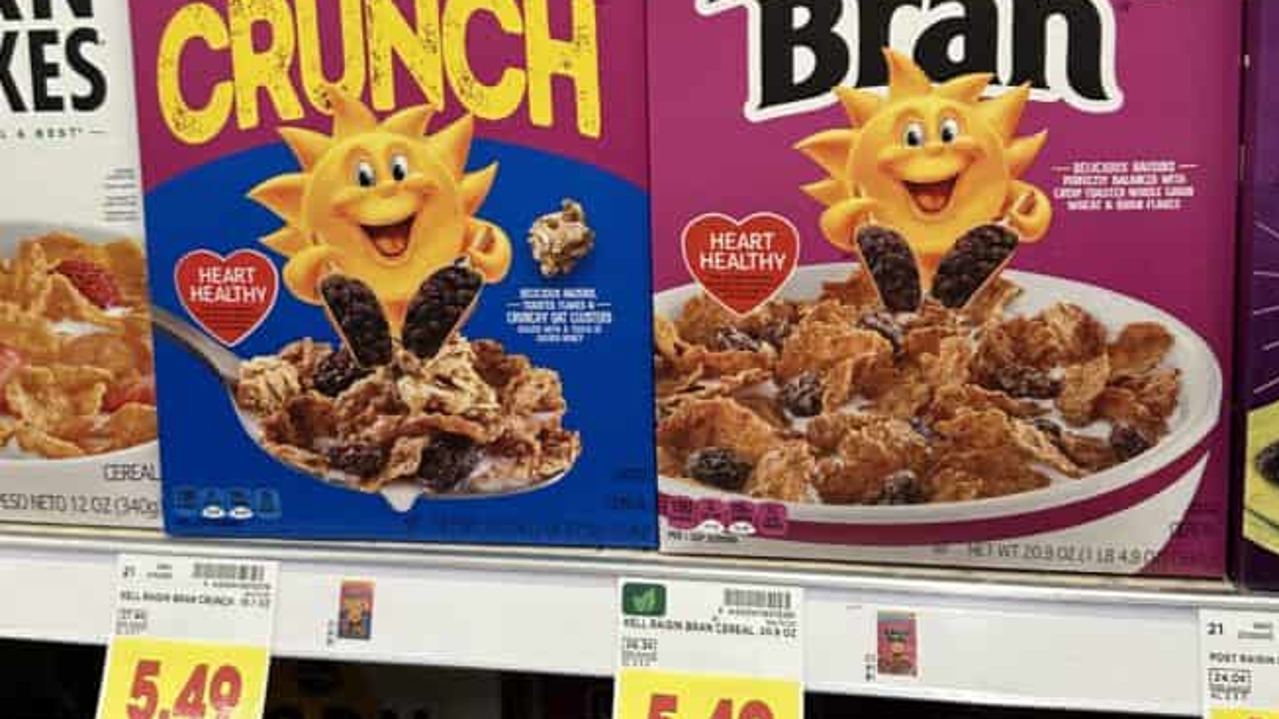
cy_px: 227
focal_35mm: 41
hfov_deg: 49.4
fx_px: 1390
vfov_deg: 28.8
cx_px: 595
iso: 160
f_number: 1.78
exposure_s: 1/61
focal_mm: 6.86
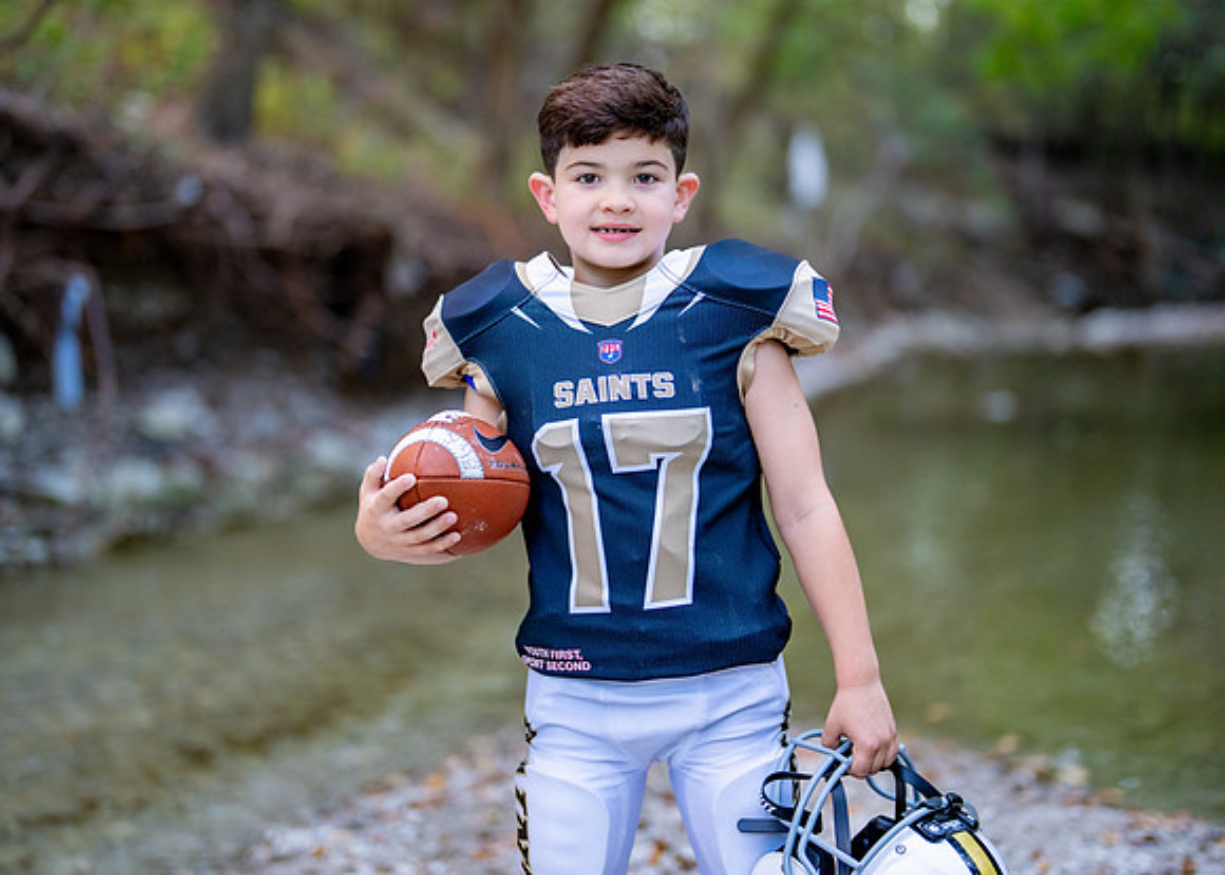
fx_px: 2112
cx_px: 624
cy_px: 369
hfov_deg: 32.3
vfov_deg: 23.4
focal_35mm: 61
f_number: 1.2
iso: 500
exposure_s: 1/500
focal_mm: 50
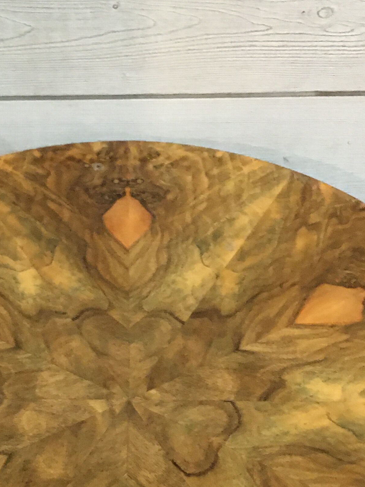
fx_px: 1027
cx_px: 102
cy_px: 304
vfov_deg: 26.6
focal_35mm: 73
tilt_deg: -47.7
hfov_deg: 20.0
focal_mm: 4.15
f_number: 2.2
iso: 250
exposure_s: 1/17
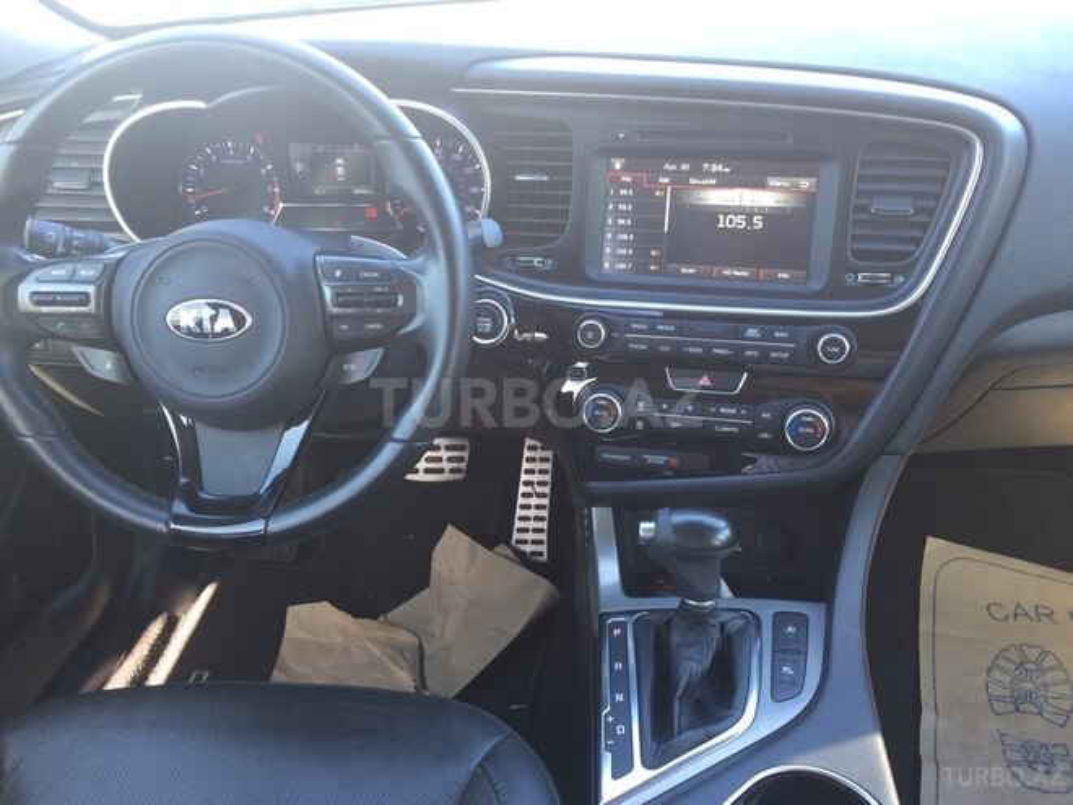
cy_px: 402
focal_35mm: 29
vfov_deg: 48.2
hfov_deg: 61.7
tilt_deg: -28.2
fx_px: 899
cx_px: 536
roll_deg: +1.7
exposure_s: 1/33
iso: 40
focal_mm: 4.15
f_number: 2.2
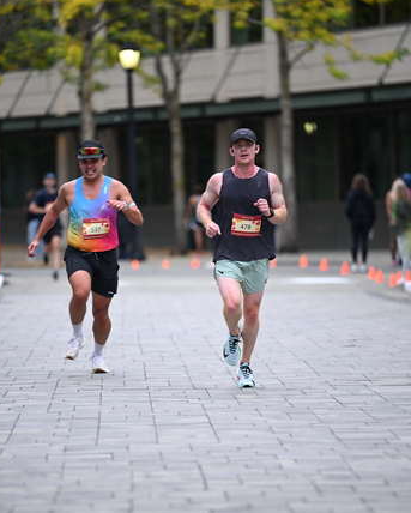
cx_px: 209
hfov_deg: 6.4
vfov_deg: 8.0
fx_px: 3661
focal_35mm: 241
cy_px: 303
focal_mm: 200
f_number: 2.8
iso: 1250
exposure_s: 1/2500
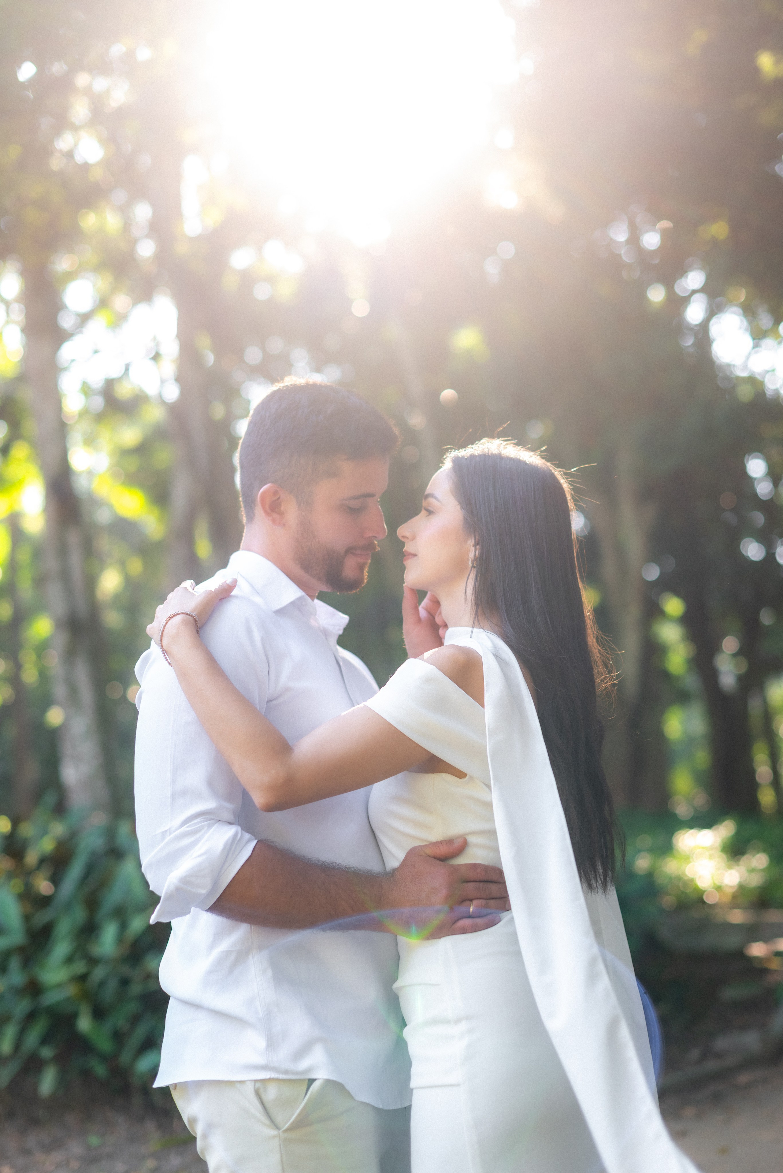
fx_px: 1630
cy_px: 586
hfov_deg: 27.0
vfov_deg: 39.6
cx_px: 392
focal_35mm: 50
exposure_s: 1/250
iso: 320
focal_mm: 50
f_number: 2.2
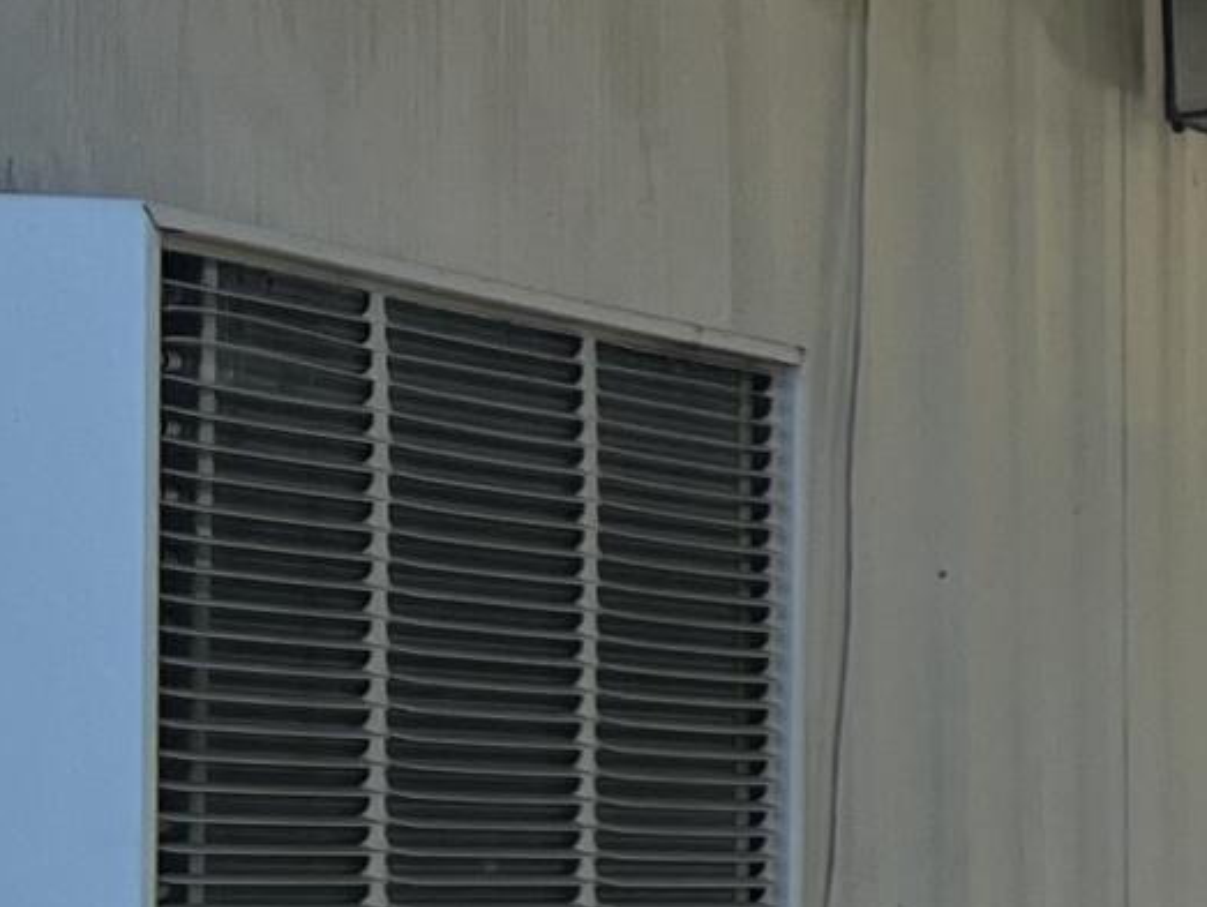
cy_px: 1154
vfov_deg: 9.8
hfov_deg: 10.5
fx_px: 5199
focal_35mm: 149
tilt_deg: -3.9
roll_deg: +0.7
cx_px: 3307
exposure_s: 1/1159
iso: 50
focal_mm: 5.7
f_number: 1.5
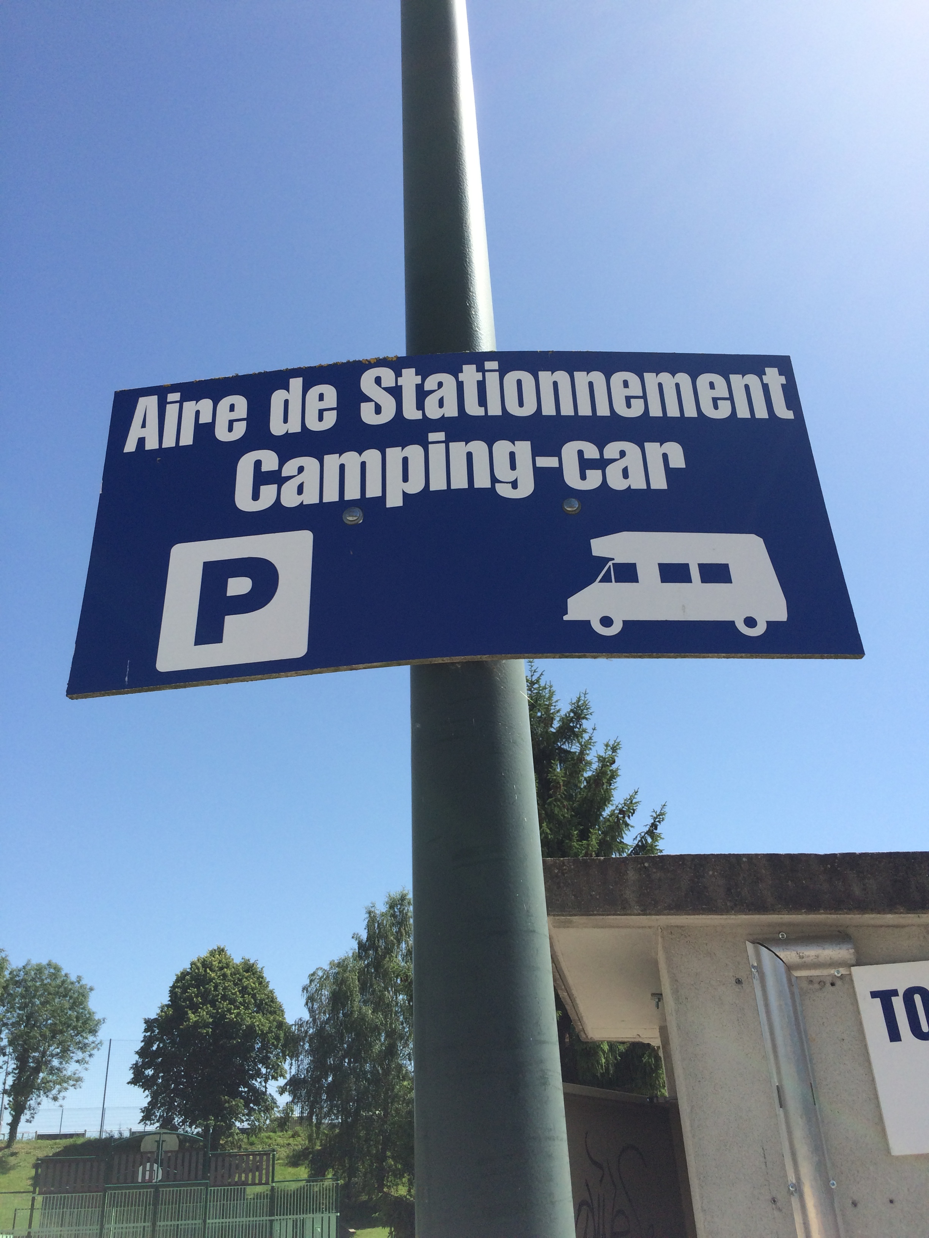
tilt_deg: +26.9
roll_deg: +3.8
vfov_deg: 61.7
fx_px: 1038
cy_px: 619
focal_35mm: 29
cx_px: 464
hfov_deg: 48.2
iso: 32
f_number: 2.2
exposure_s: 1/2160
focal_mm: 4.15
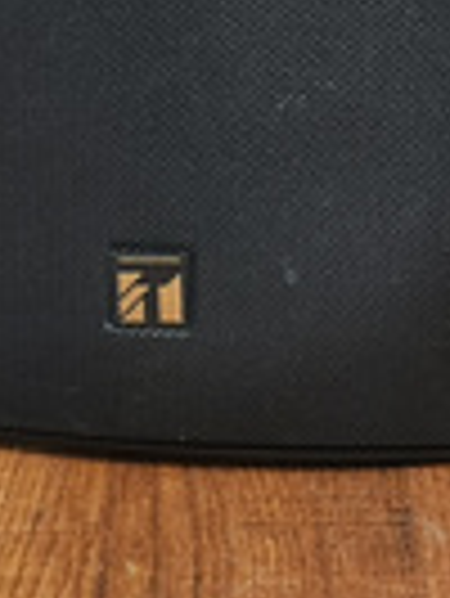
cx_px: 369
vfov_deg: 18.7
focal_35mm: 104
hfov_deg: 14.2
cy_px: 103
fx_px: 1800
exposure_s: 1/33
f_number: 1.8
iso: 640
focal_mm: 5.4
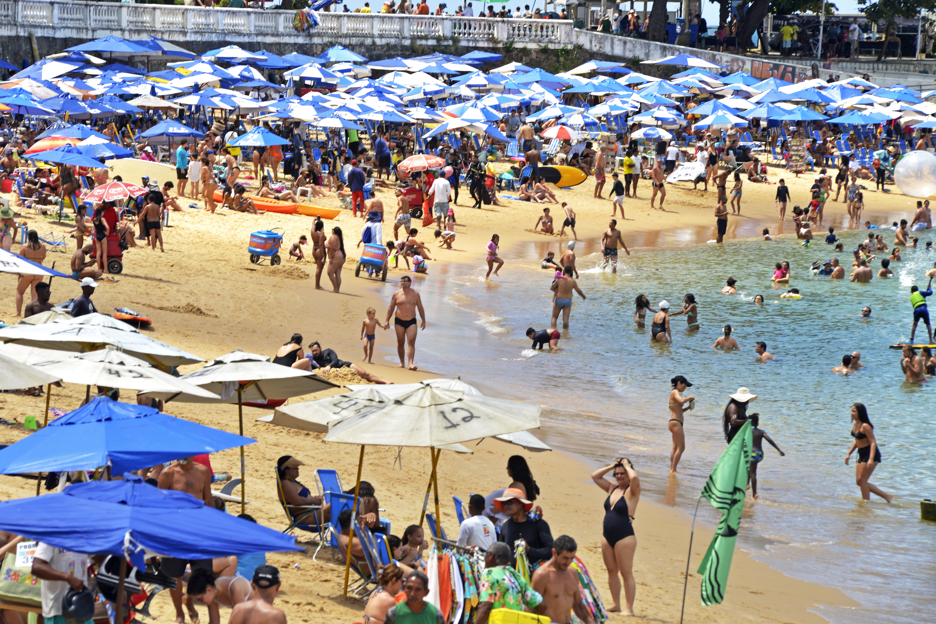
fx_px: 5199
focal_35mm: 200
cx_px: 468
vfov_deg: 6.9
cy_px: 312
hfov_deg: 10.3
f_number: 11
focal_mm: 200
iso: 200
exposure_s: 1/320
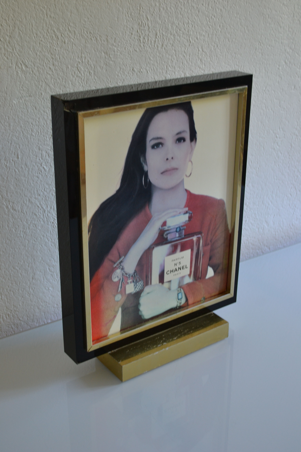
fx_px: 602
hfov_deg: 28.1
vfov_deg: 41.1
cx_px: 150
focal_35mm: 48
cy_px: 226
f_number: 4.8
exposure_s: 1/15
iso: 400
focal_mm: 32
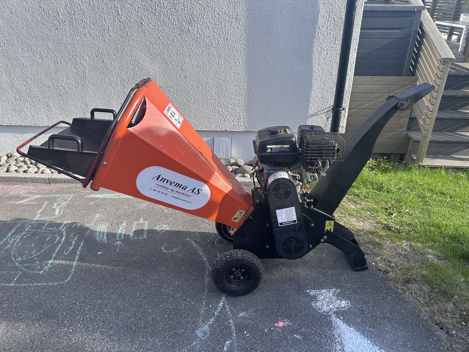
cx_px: 234
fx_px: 352
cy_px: 176
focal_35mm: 26
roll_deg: +0.6
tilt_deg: -27.1
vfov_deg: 53.1
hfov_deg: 67.3
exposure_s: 1/1553
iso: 50
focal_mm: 5.7
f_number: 1.5
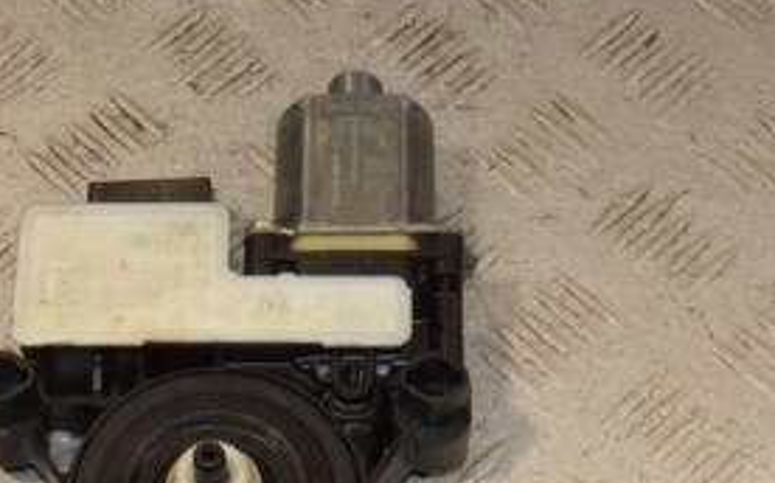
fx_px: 2385
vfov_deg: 11.6
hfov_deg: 18.4
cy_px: 303
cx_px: 275
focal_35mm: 113
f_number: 9
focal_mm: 34
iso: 800
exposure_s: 1/200
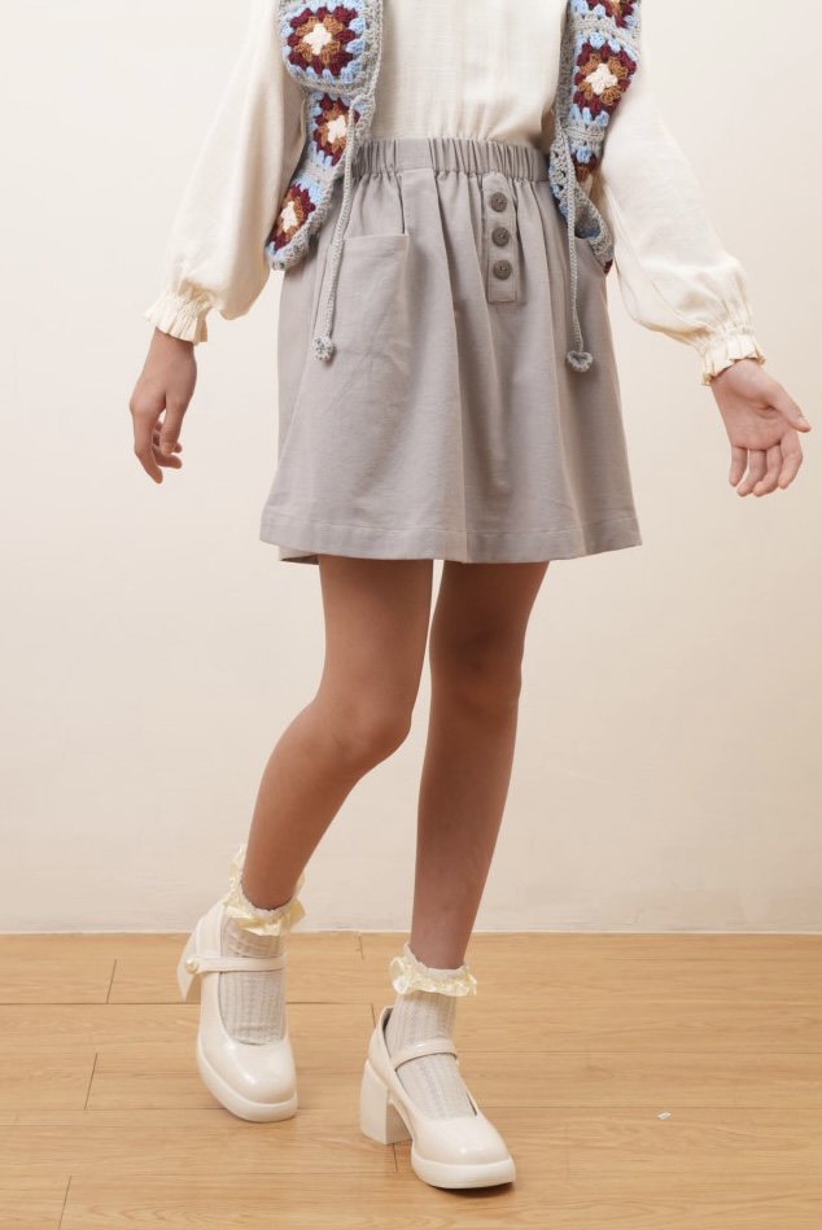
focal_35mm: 45
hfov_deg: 29.9
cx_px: 411
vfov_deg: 43.6
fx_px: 1539
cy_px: 615
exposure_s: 1/160
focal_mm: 45
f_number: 6.3
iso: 400
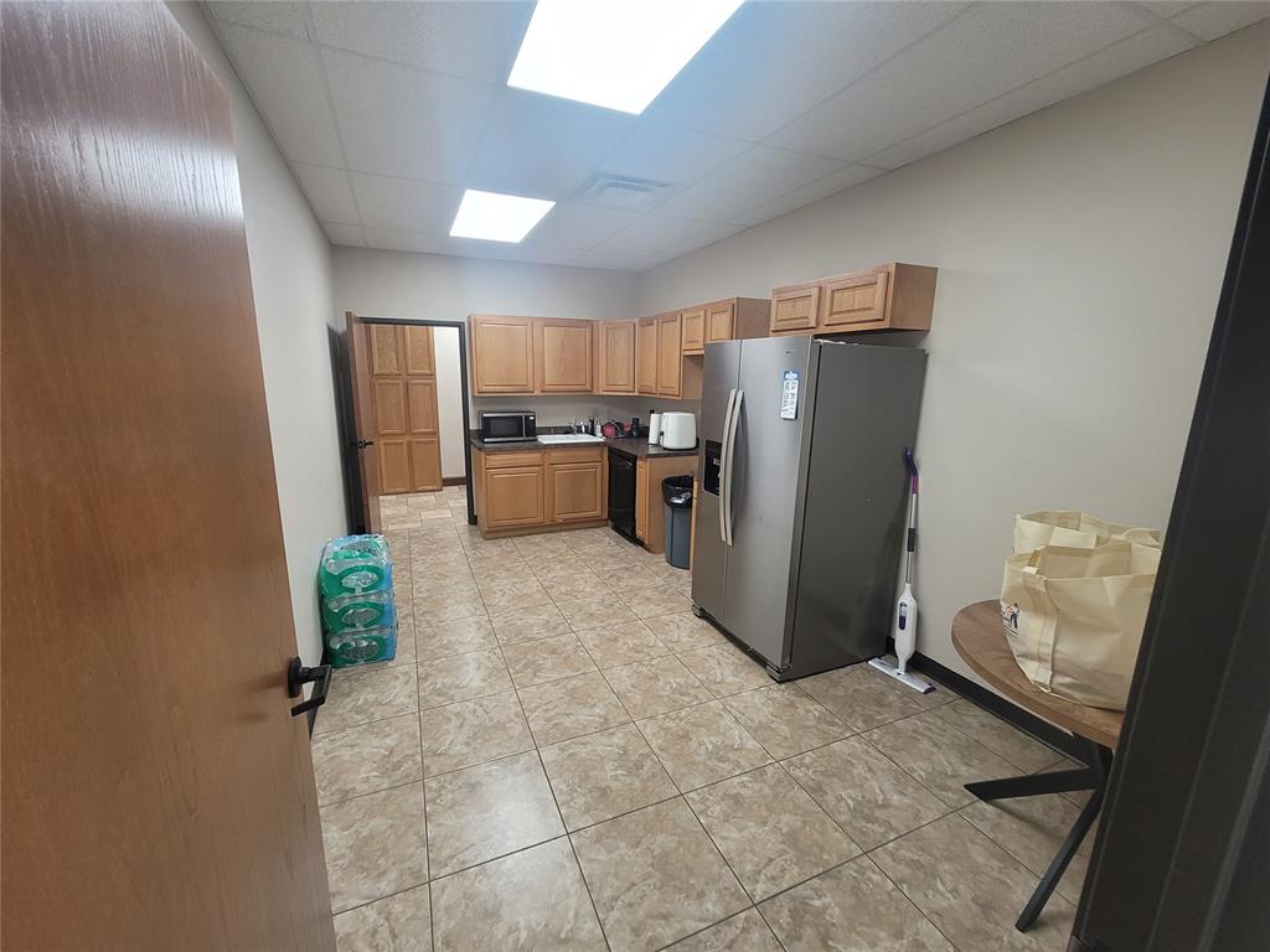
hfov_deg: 106.2
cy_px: 476
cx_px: 635
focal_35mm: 13
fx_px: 477
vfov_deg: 89.9
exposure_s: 1/60
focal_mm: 2.2
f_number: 2.2
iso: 160
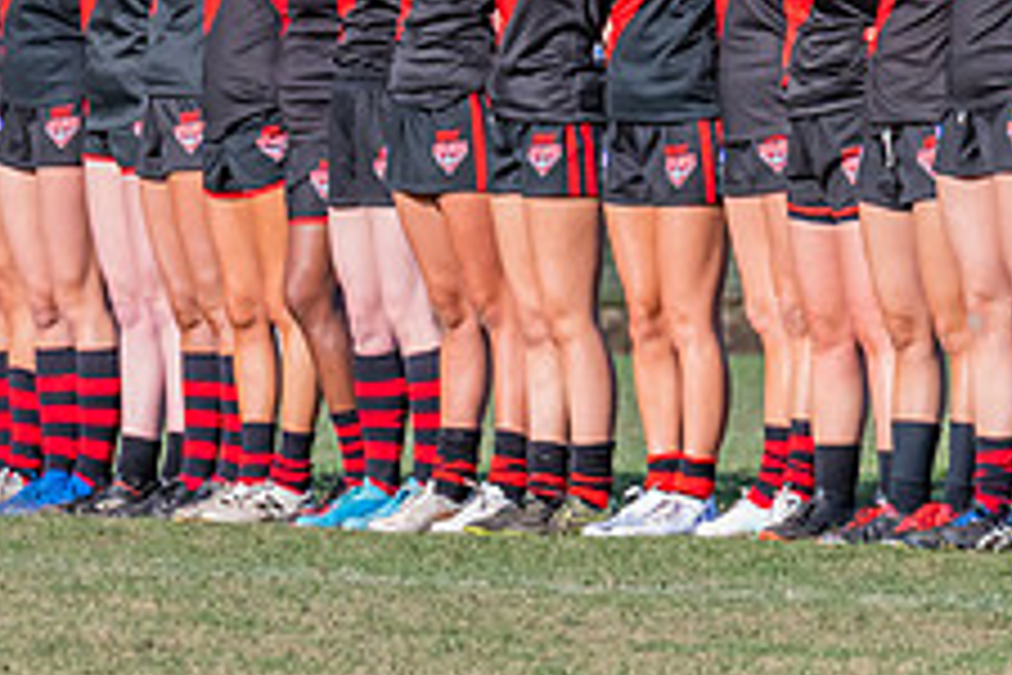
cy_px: 211
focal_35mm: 1100
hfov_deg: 1.9
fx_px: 30920
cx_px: 347
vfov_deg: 1.3
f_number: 9
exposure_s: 1/1250
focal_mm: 300
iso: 800
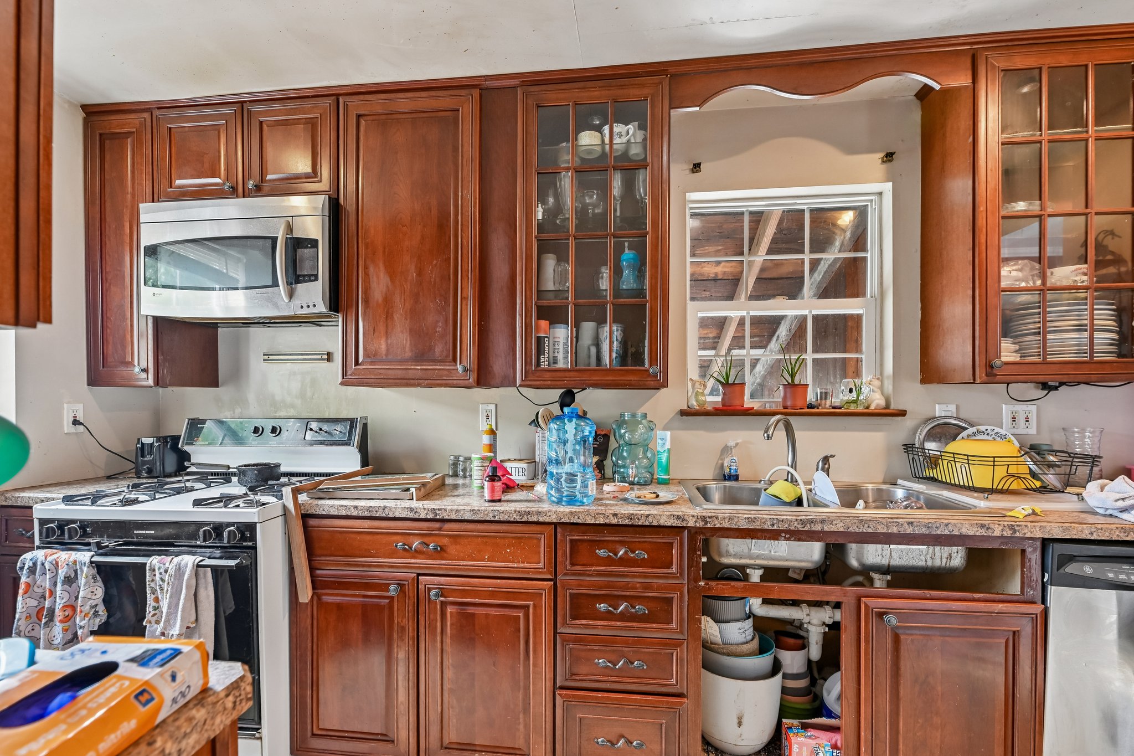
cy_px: 378
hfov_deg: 96.7
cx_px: 567
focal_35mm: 16
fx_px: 504
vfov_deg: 73.7
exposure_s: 1/15
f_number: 6.3
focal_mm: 16
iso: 1000
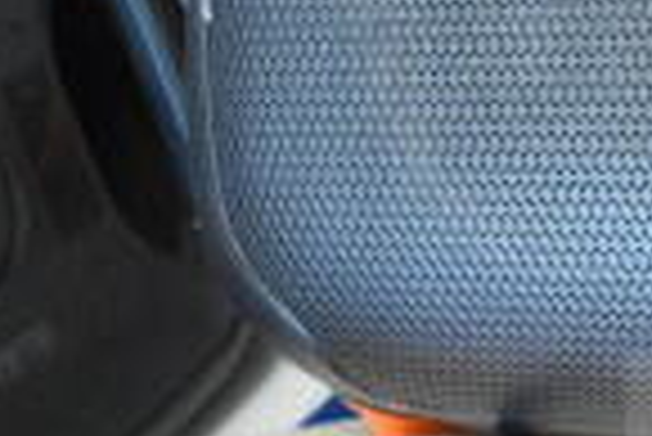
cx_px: 1129
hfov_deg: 10.0
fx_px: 3537
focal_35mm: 195
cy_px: 209
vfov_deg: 7.1
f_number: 4.2
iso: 2800
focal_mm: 31
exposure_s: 1/50
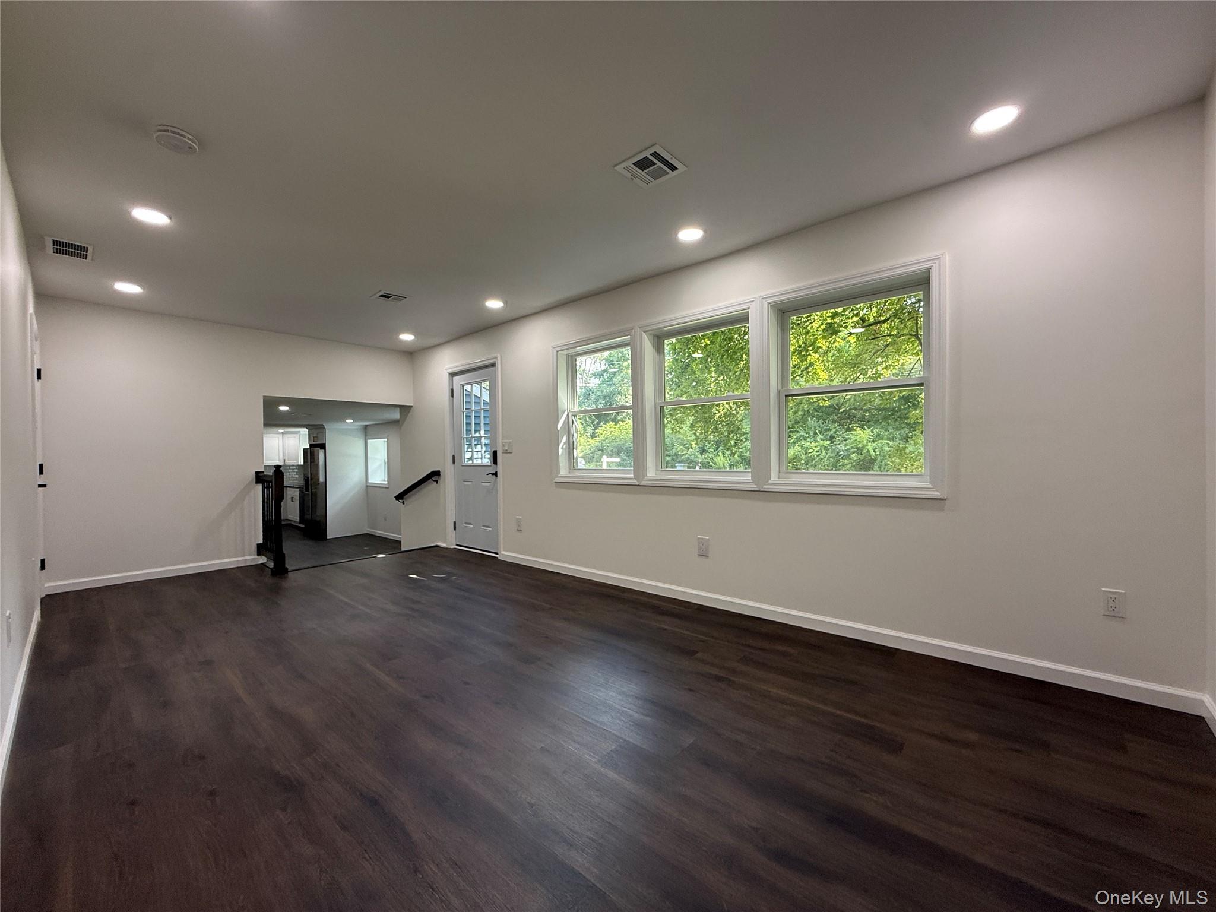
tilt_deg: -0.3
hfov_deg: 102.1
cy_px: 456
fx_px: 492
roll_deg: +0.0
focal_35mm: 14
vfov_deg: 85.7
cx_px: 608
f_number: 2.2
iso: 100
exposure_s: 1/99
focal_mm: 2.22
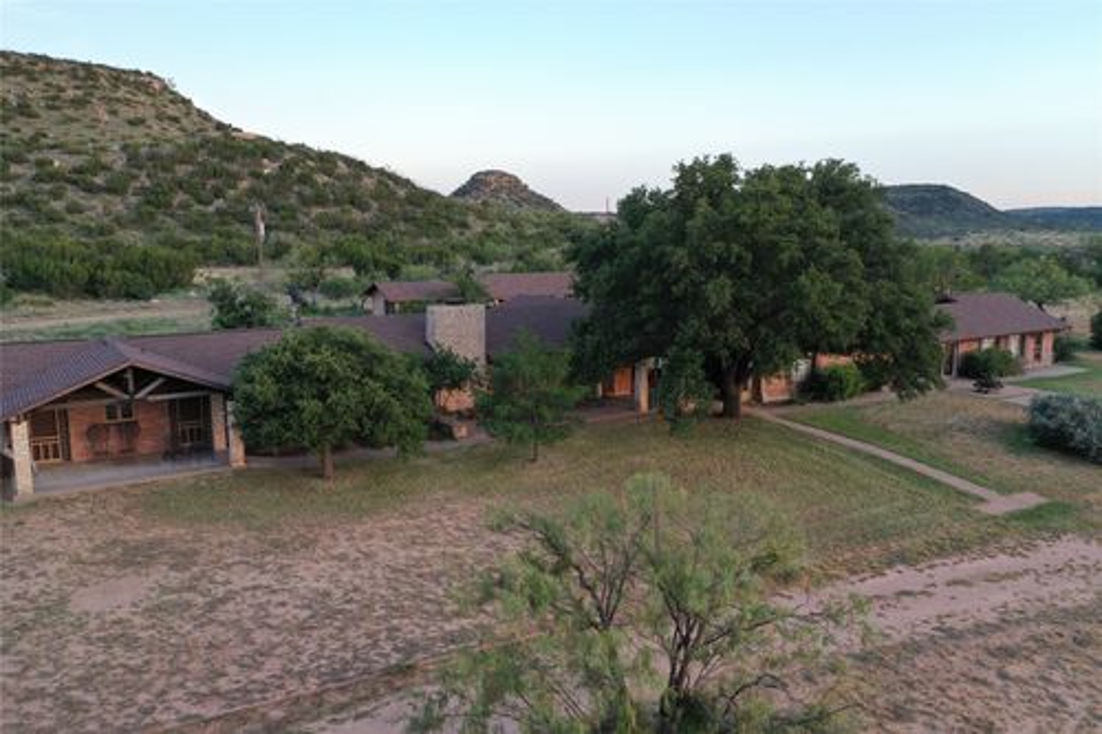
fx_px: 857
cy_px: 367
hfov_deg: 65.5
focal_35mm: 28
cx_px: 551
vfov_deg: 46.4
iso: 100
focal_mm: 10.26
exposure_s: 1/50
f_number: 3.2
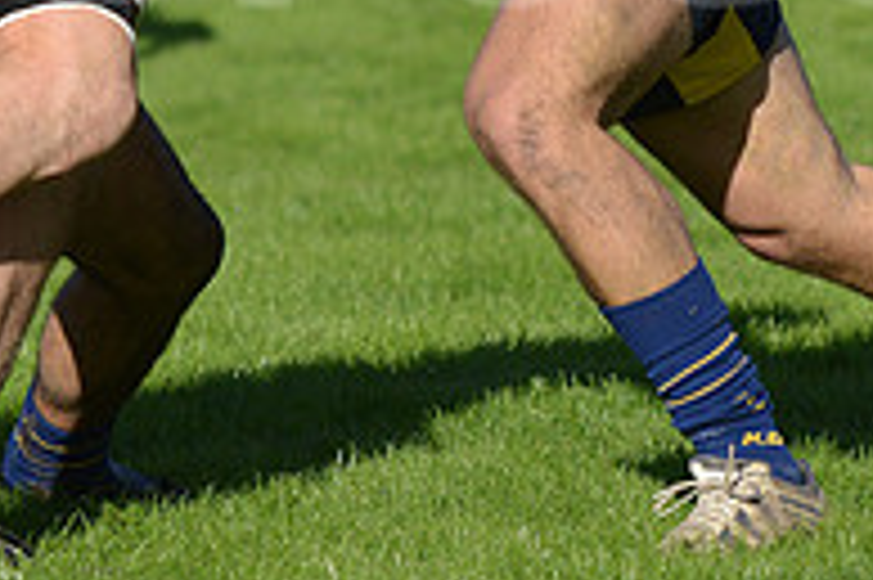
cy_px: -146
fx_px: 13423
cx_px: 40
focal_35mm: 554
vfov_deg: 2.5
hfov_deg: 3.7
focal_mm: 185
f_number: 4
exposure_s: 1/2000
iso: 400
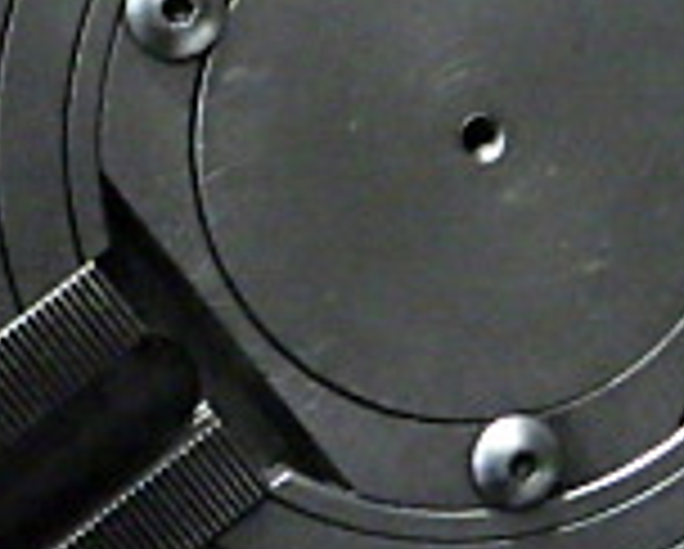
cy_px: 68
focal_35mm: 115
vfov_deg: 13.3
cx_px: 428
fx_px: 2331
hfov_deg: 16.7
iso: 1600
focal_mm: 5
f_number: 3.5
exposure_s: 1/20
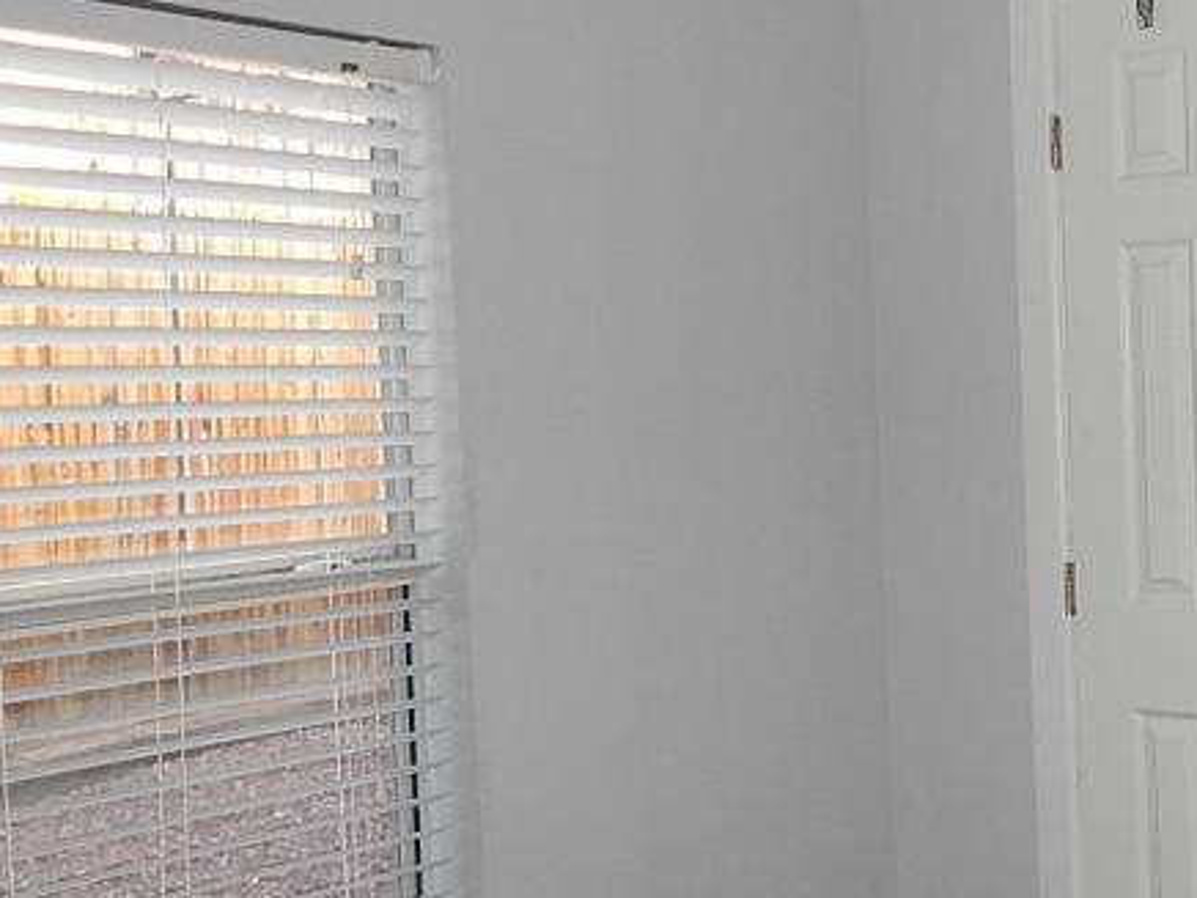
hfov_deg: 32.2
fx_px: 1867
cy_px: 437
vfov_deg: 27.0
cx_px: 1249
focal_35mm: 54
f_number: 3
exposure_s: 1/30
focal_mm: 4
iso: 200
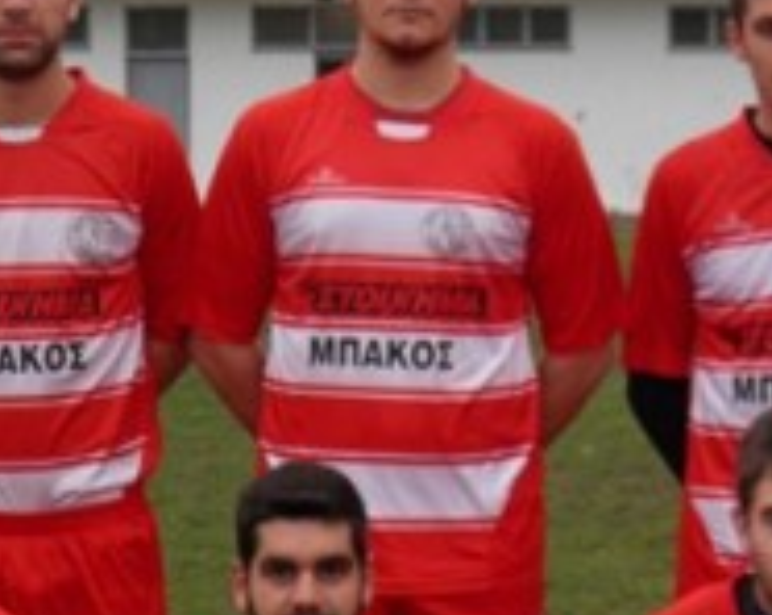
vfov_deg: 8.1
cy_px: 310
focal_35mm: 191
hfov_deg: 10.0
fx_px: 4355
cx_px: 822
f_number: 4.1
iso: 50
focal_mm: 10
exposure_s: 1/80
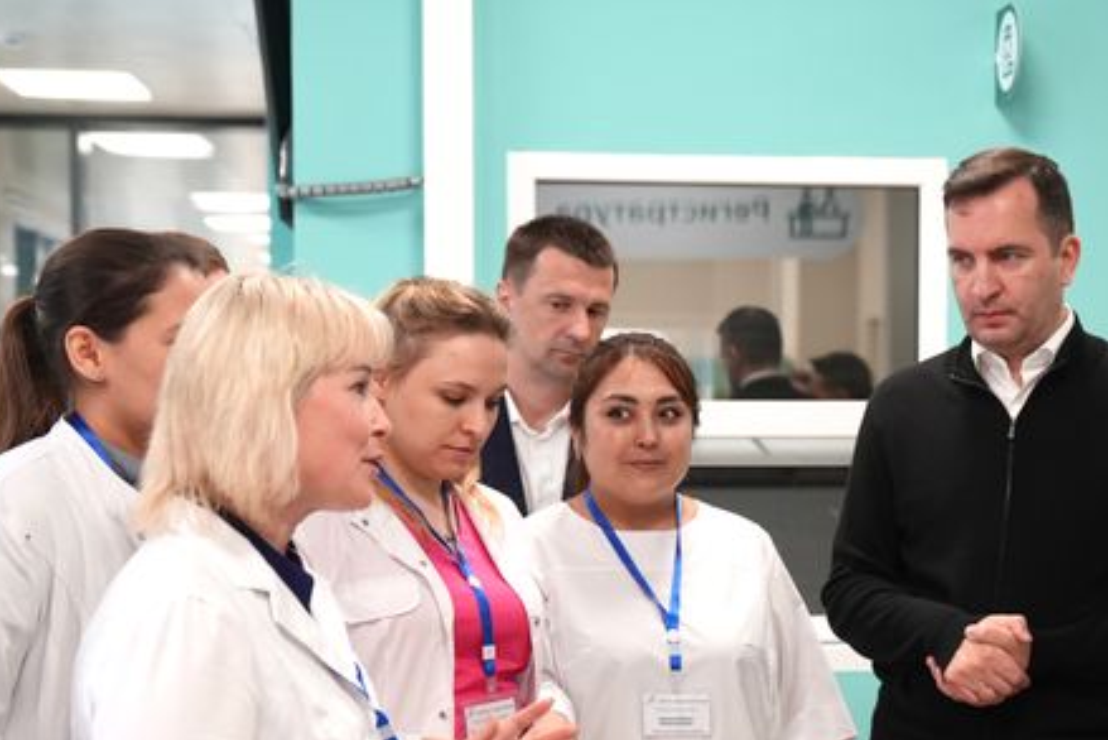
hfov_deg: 28.5
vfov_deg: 19.4
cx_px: 806
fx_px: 2155
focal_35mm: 70
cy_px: 543
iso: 2000
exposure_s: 1/200
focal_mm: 44
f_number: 3.5
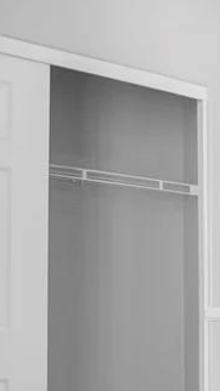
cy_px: 332
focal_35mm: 50
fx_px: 519
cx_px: 490
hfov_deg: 15.9
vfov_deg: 39.1
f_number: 7.1
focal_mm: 10
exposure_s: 1/30
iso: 1600
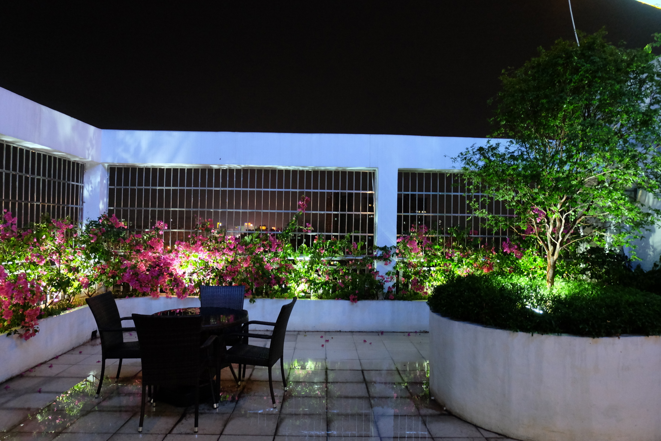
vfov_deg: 53.1
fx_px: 441
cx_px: 330
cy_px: 220
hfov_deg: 73.7
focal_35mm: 24
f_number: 3.5
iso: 2500
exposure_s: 1/15
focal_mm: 16
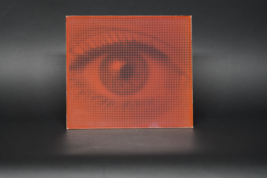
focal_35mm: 105
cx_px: 134
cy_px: 89
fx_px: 779
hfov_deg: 19.5
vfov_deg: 13.0
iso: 2000
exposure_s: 1/160
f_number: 4
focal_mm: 105
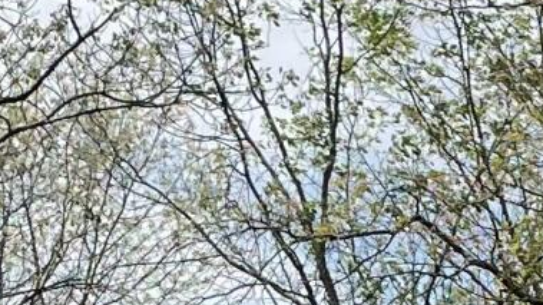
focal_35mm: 224
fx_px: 3225
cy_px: 835
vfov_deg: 5.2
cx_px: 417
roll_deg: -3.3
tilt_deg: +3.8
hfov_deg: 9.6
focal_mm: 4.2
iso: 32
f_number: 1.6
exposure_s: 1/2959
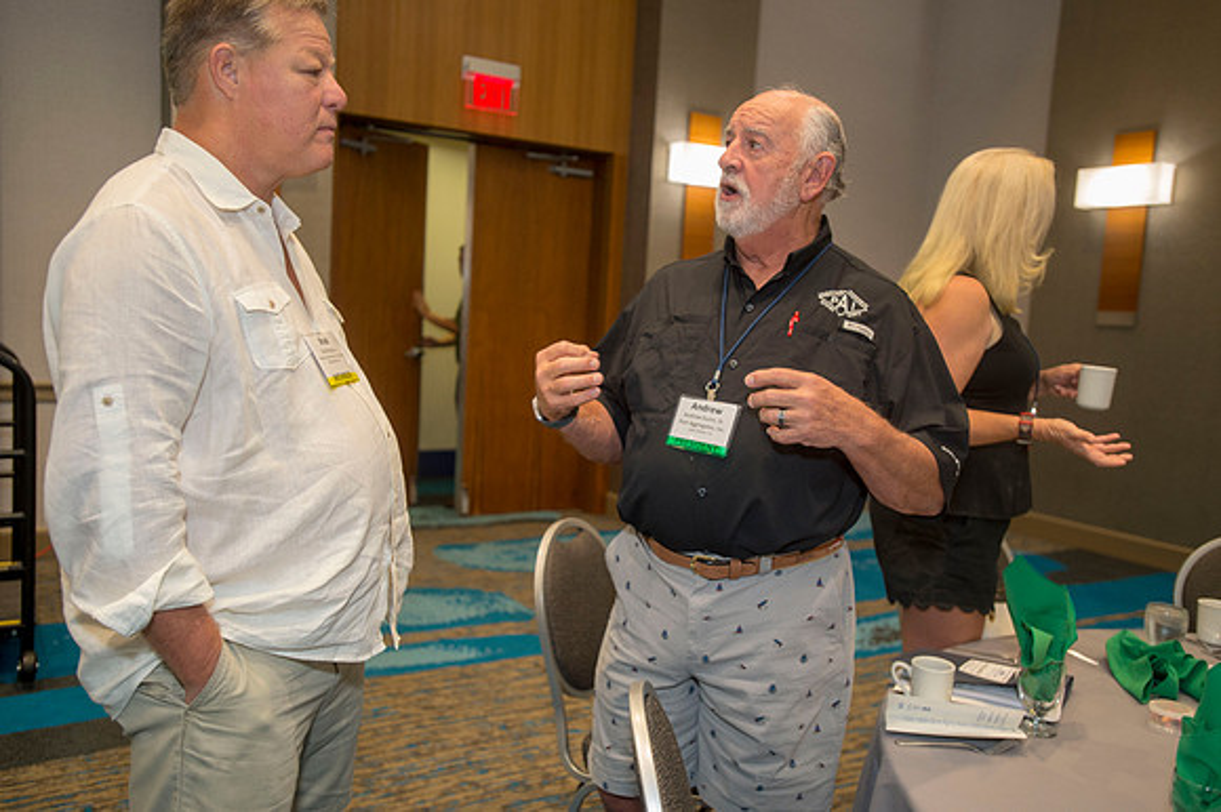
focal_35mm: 30
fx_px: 1017
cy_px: 406
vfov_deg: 43.6
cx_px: 610
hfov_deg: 62.0
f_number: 2.8
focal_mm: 30
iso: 1600
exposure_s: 1/160
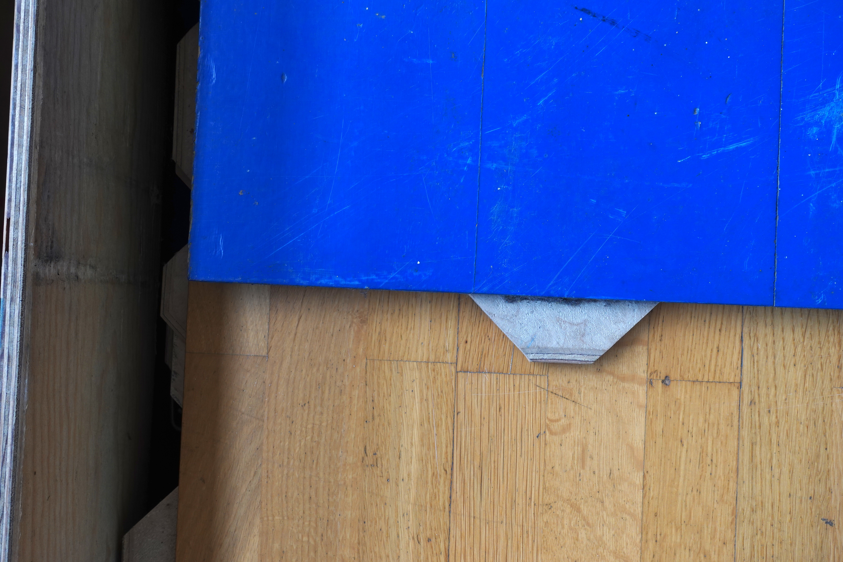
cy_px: 281
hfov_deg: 58.7
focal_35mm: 32
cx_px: 422
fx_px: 749
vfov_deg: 41.1
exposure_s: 1/50
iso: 100
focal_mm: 11.56
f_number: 4
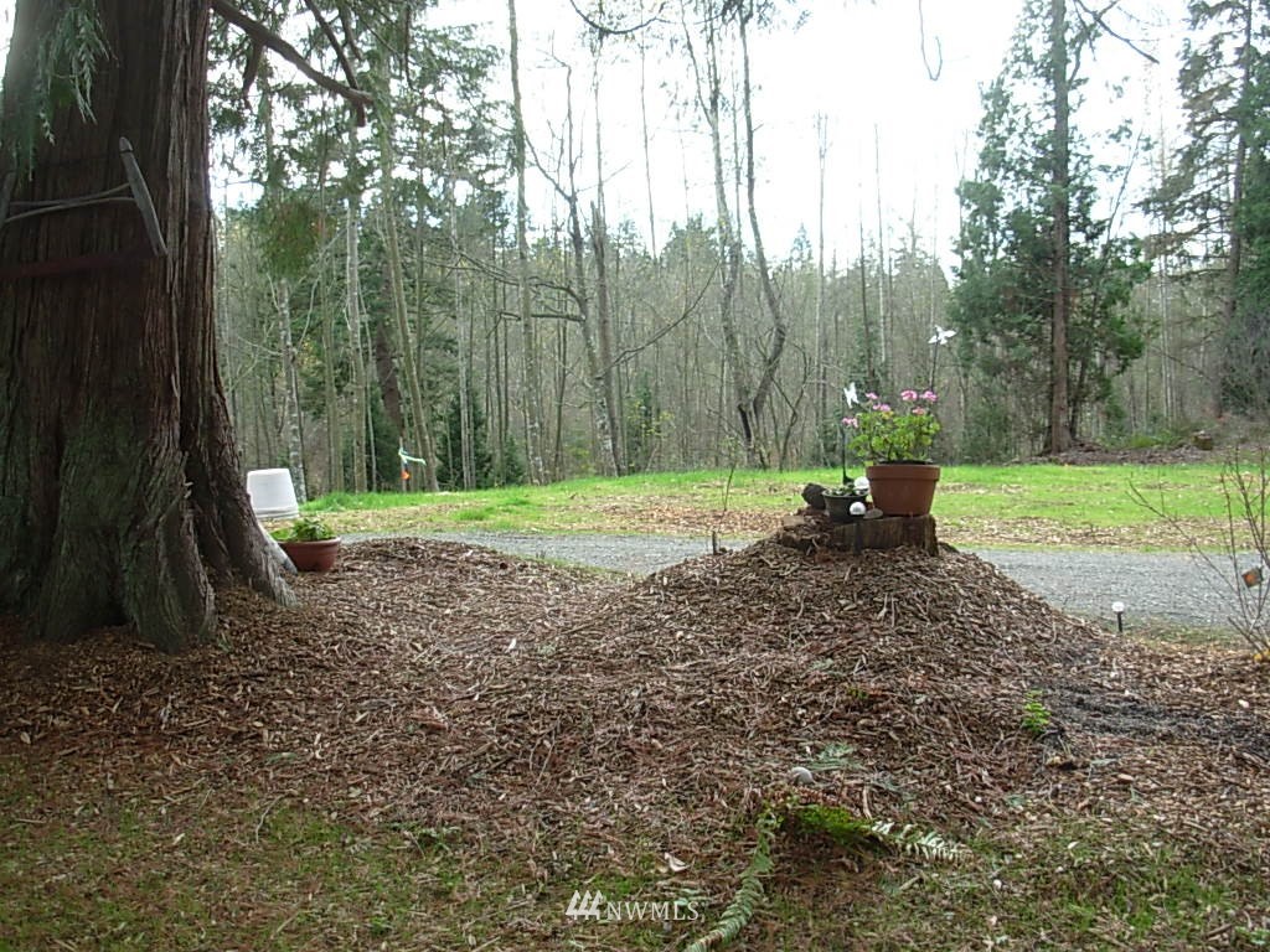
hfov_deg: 49.0
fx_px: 1394
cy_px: 476
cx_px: 635
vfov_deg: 37.7
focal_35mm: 38
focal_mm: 6.3
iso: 50
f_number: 2.9
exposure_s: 1/90.5
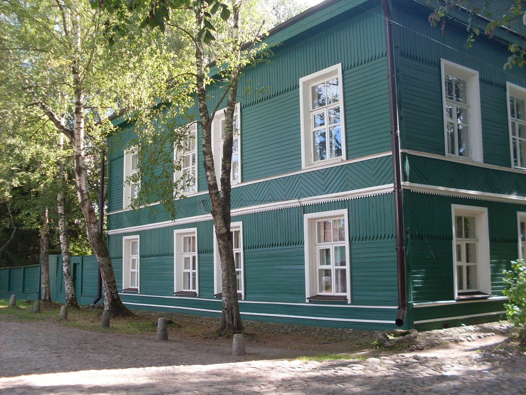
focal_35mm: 38
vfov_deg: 37.7
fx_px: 577
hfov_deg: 49.0
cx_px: 263
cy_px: 198
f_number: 2.8
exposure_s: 1/180
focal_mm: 6.3
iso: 80
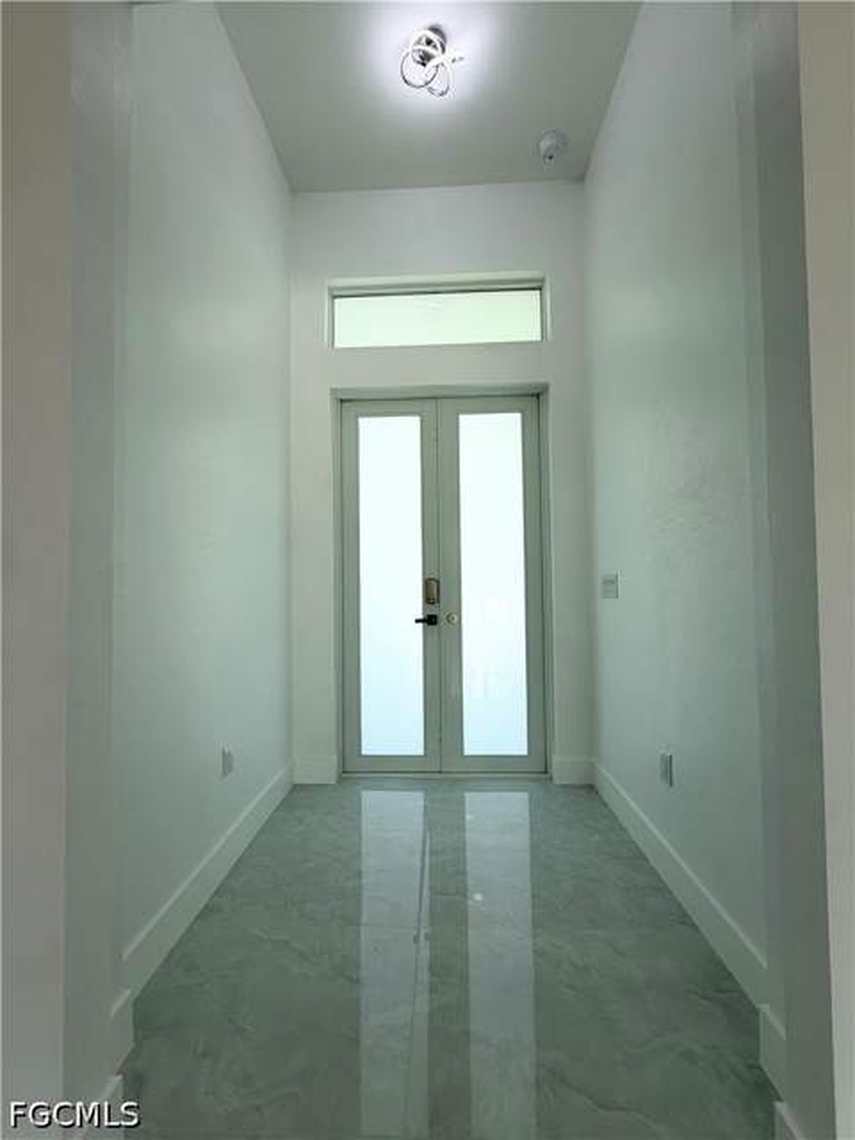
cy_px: 570
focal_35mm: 14
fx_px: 461
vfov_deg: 102.1
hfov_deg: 85.7
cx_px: 428
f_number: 2.2
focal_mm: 2.22
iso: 40
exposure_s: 1/223
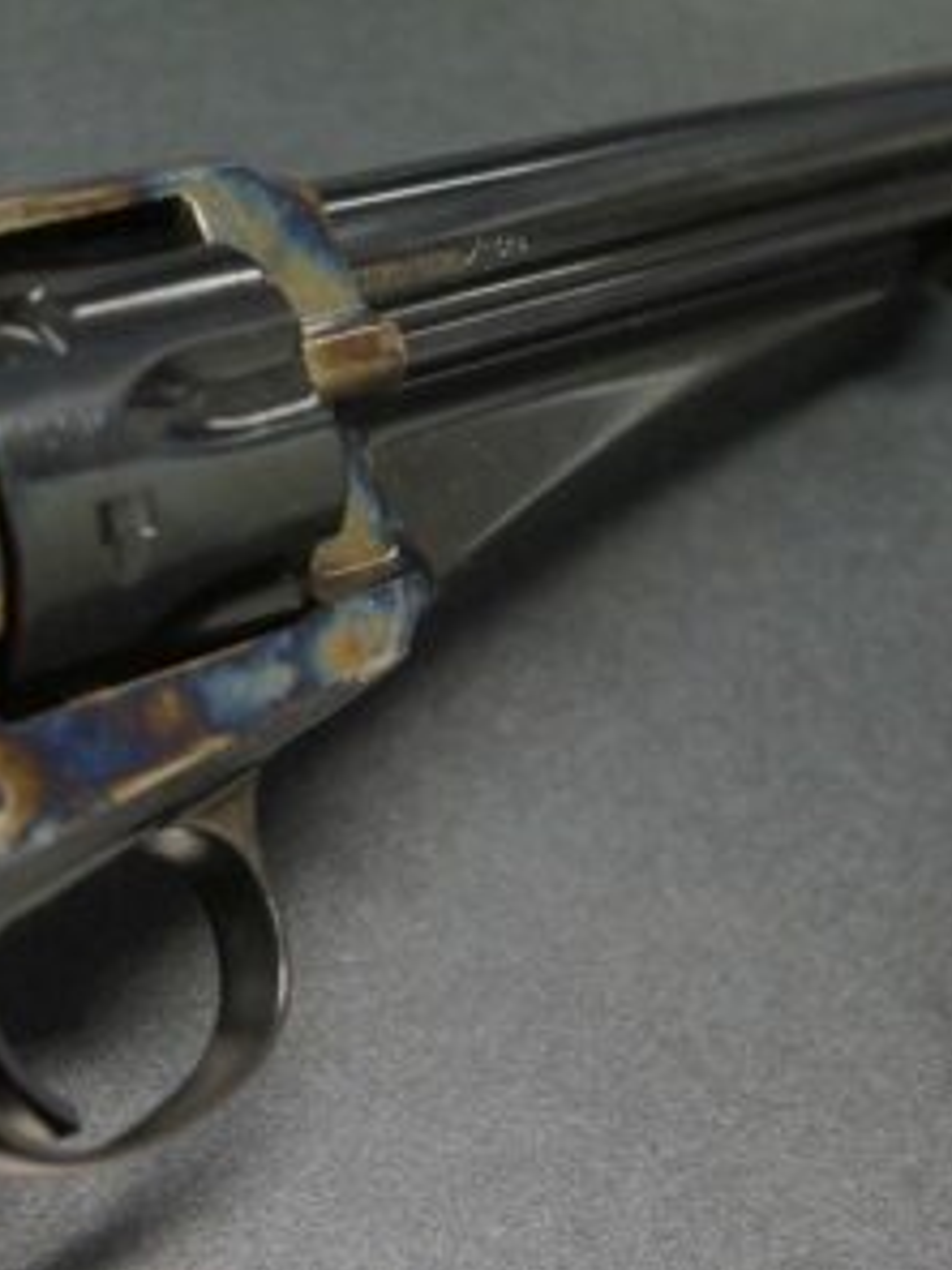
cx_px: 304
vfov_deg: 25.4
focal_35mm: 77
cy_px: 637
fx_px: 2814
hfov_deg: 19.1
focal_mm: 35
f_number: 4.5
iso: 2000
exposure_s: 1/60
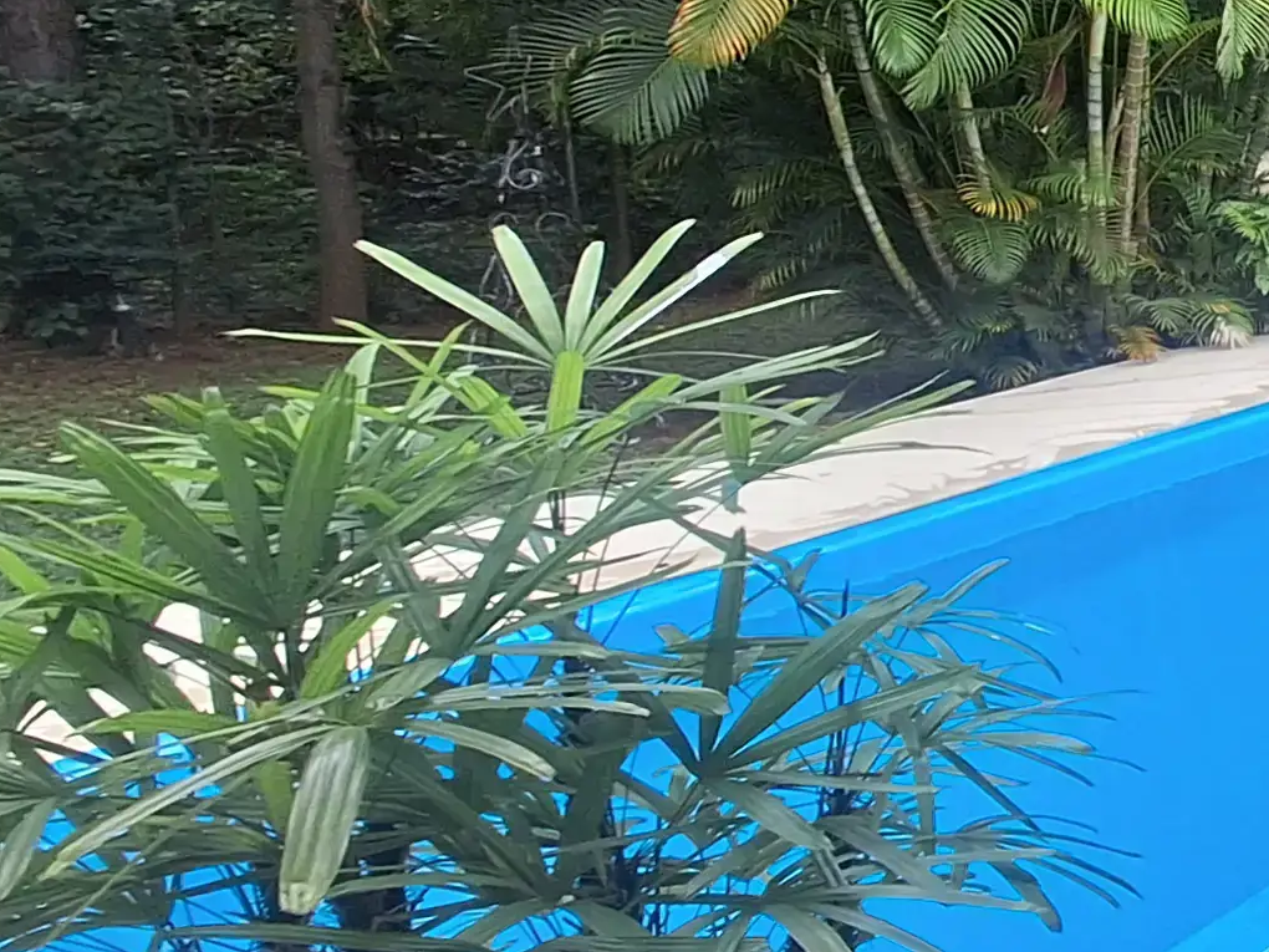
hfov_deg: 20.3
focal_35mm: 51
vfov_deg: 28.2
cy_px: 253
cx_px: 2455
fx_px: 1870
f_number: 2.2
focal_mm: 1.74
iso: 40
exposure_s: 1/187
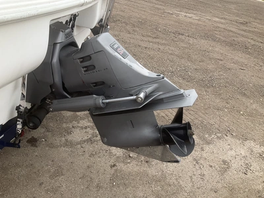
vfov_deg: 48.2
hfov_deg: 61.7
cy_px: 99
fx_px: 221
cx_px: 132
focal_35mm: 29
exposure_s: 1/816
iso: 25
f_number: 1.8
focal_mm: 3
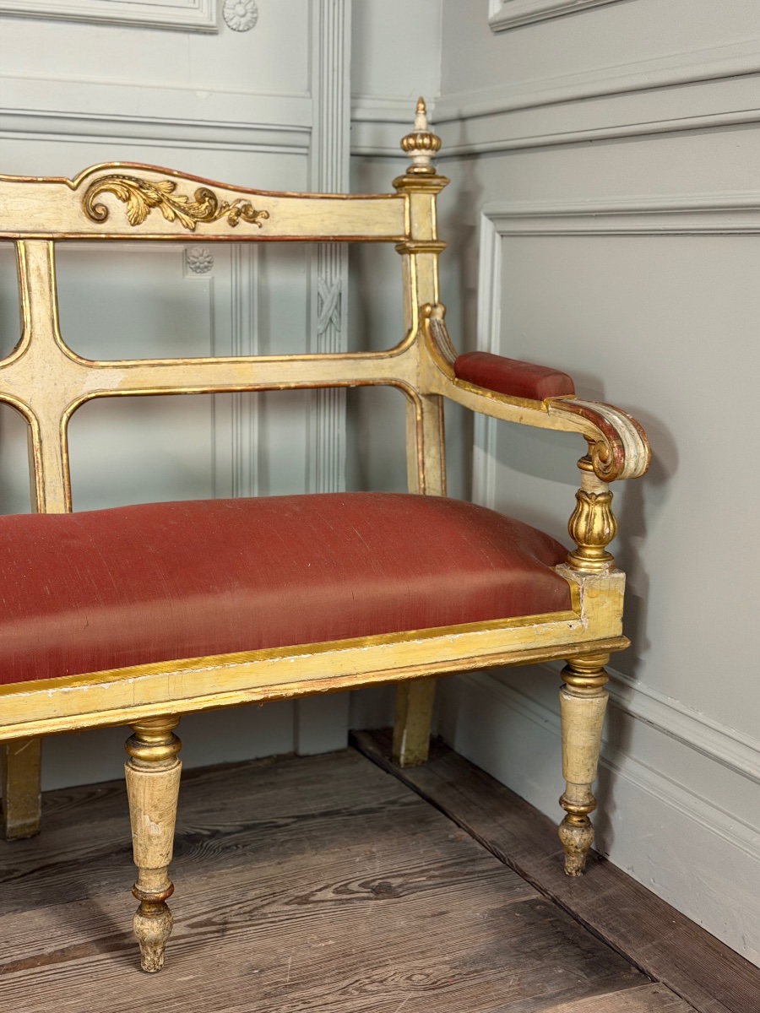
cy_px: 506
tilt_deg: -10.7
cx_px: 380
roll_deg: -0.6
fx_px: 1405
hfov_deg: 30.3
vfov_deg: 39.7
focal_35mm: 48
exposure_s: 1/33
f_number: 1.78
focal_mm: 6.76
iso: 250
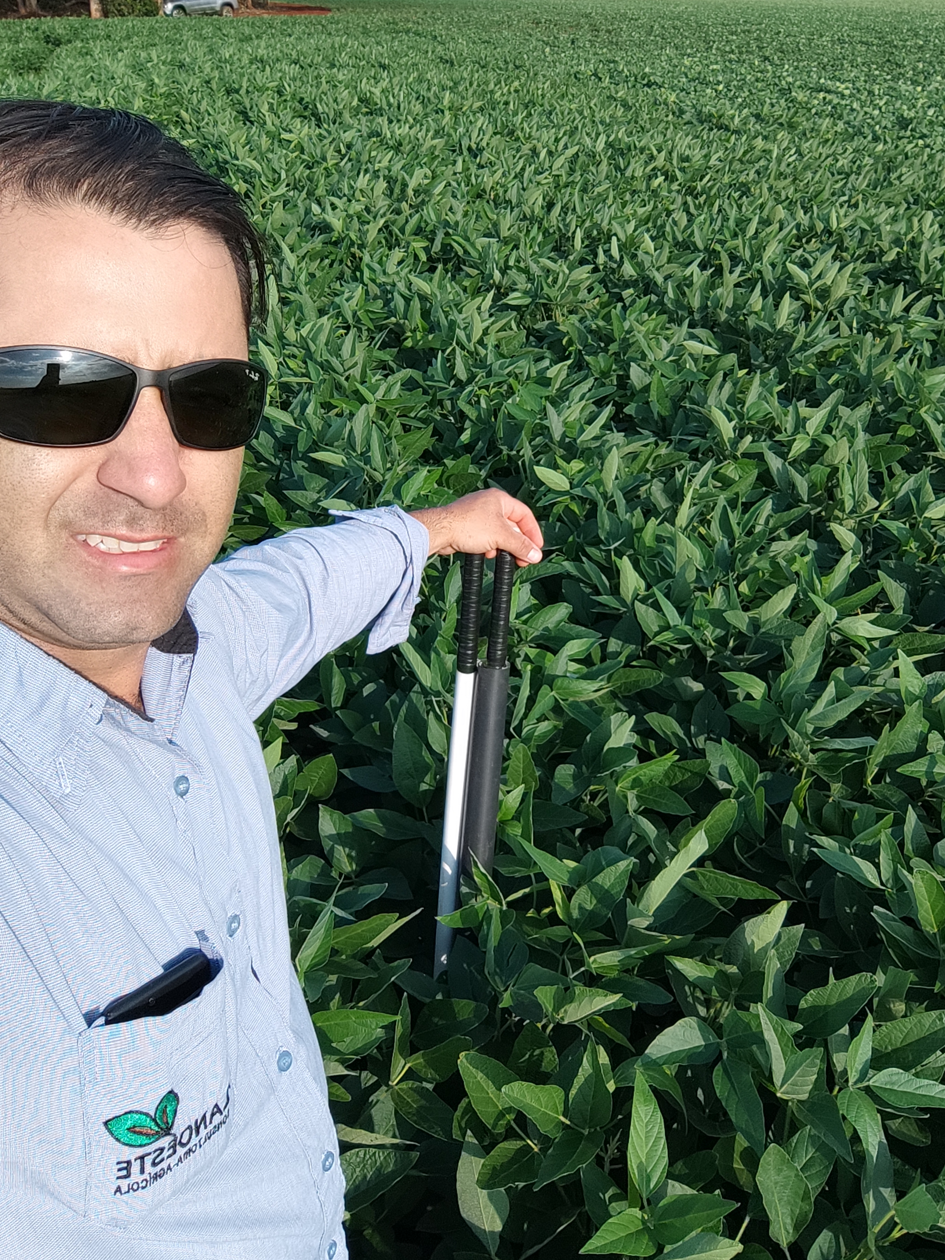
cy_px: 592
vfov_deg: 71.5
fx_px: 874
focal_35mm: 24
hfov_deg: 56.7
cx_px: 517
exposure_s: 1/1282
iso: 50
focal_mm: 3.27
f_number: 2.45
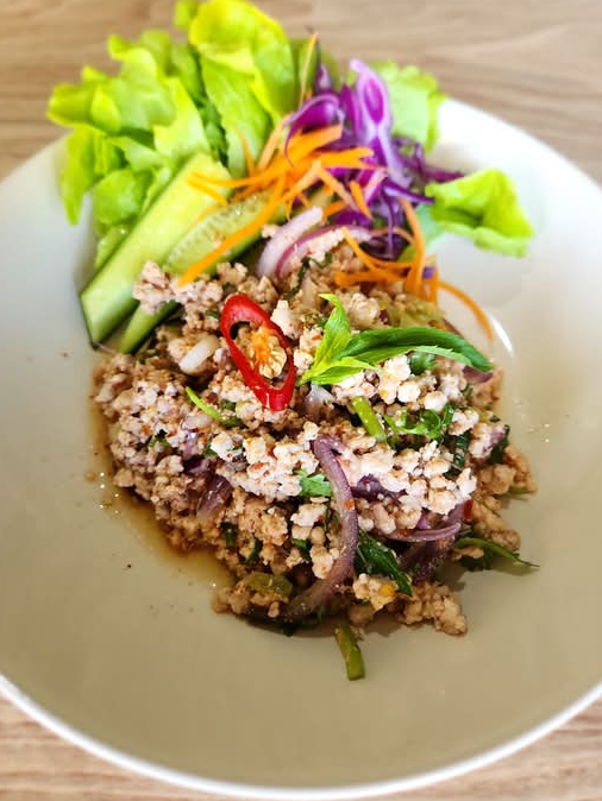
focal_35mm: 25
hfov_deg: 54.9
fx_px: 579
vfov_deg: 69.3
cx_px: 296
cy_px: 375
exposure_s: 1/50
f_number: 1.8
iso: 125
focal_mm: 5.4
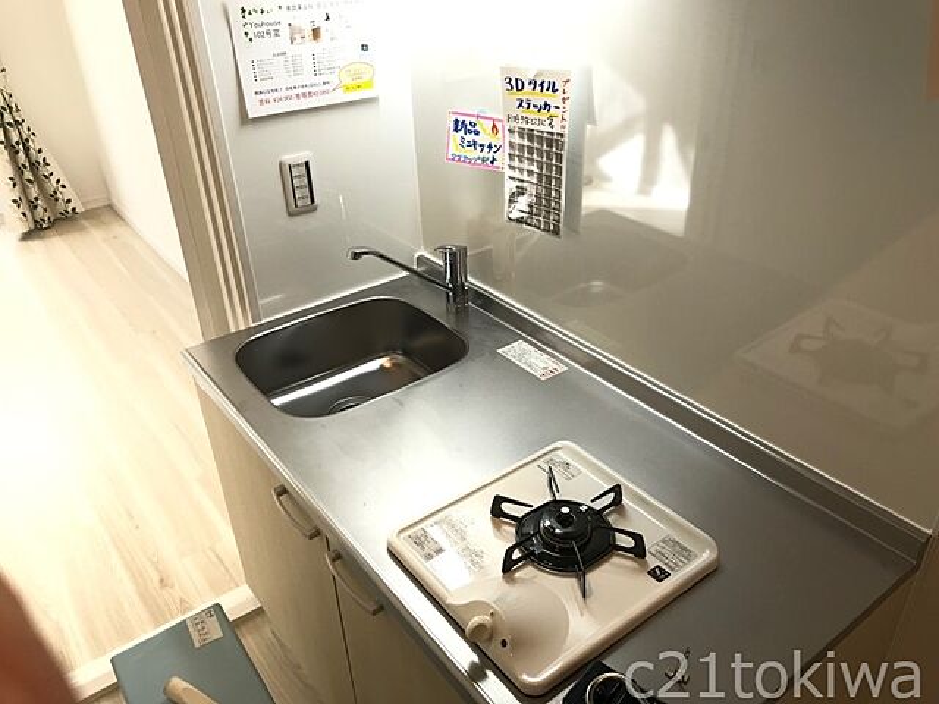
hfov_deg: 63.4
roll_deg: +2.7
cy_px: 352
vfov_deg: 49.7
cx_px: 470
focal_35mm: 28
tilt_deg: -31.4
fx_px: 760
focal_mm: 3.99
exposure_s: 1/100
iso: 25
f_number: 1.8
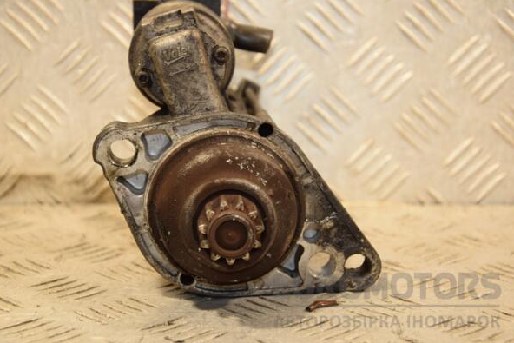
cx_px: 257
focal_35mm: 79
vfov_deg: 17.3
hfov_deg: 25.7
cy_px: 170
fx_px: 1128
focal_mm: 52
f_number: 5
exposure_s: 1/125
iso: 800
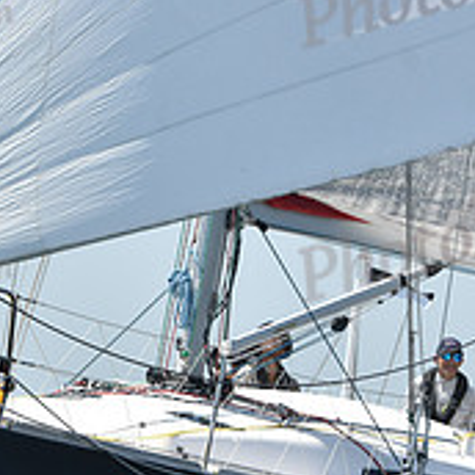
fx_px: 5791
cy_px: 413
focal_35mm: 373
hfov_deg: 4.7
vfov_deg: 4.7
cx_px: 157
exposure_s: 1/1250
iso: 250
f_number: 6.3
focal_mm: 130
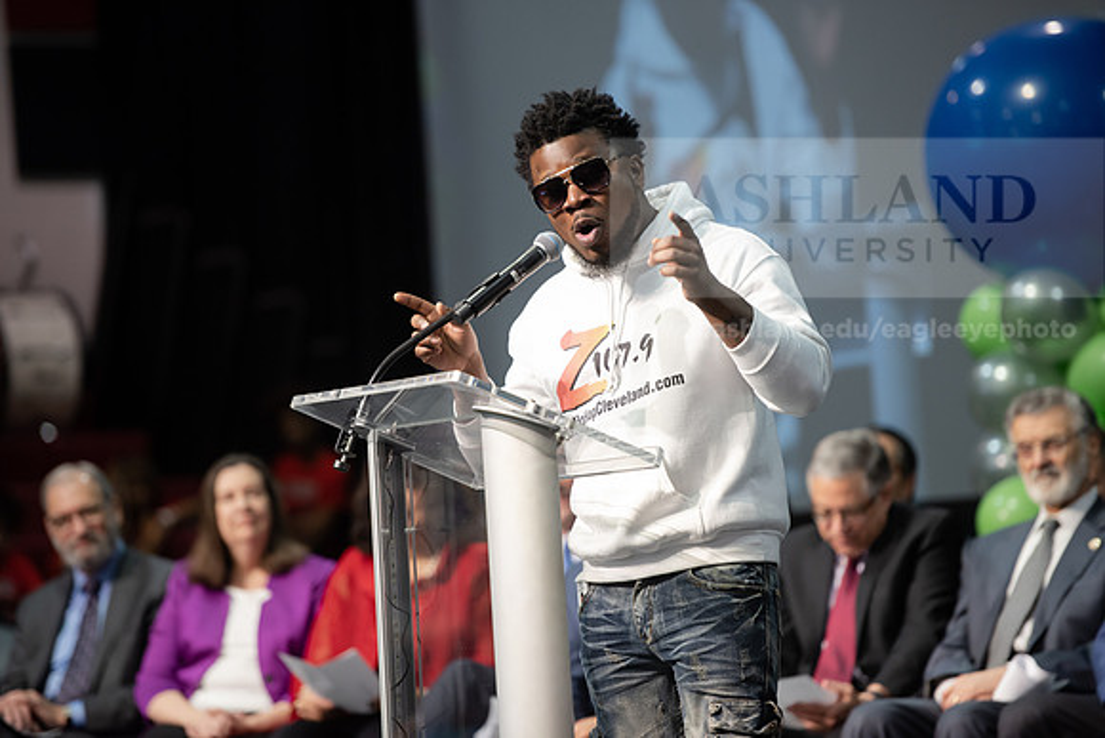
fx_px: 5680
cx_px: 552
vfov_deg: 7.4
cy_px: 369
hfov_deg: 11.1
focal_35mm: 185
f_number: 3.2
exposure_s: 1/200
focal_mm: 185
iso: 1250
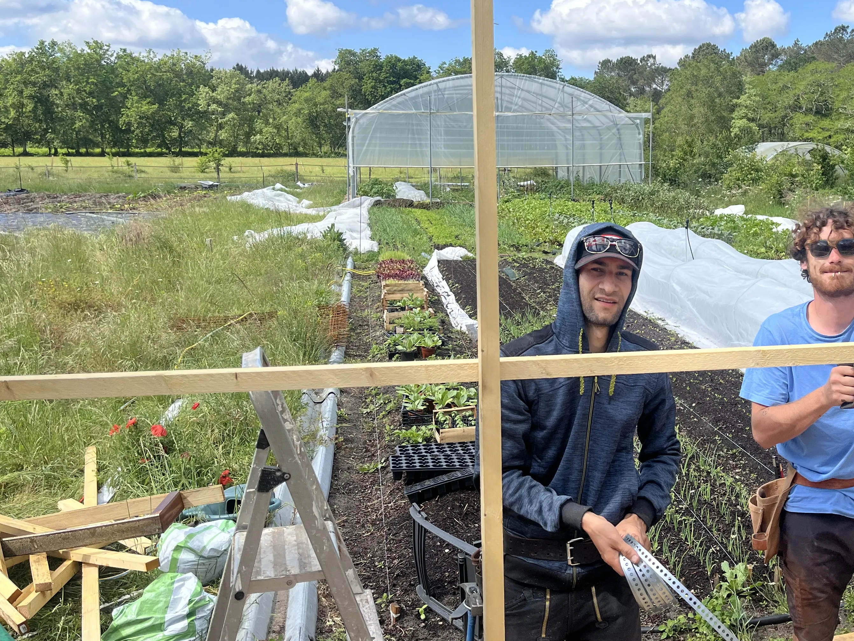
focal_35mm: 39
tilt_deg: -6.0
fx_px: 962
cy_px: 244
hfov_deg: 46.5
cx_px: 615
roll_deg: -0.3
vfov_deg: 36.6
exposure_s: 1/2463
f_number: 1.6
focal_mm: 5.1
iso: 50
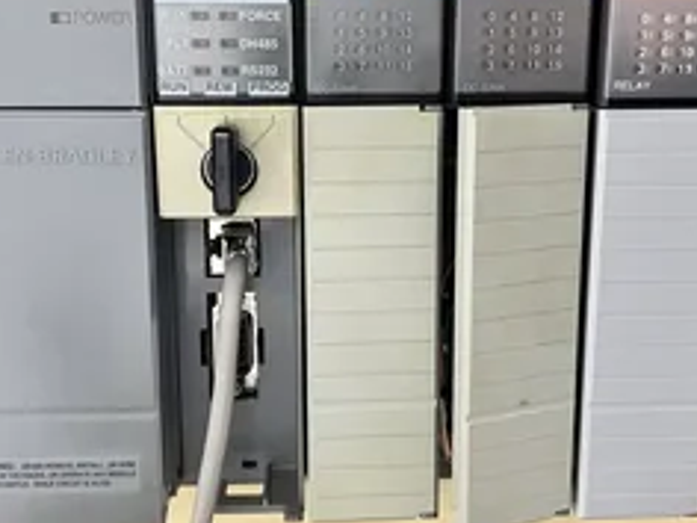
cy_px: 236
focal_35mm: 44
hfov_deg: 42.9
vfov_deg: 32.9
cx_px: 354
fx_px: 886
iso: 200
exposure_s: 1/60
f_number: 1.5
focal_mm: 5.7
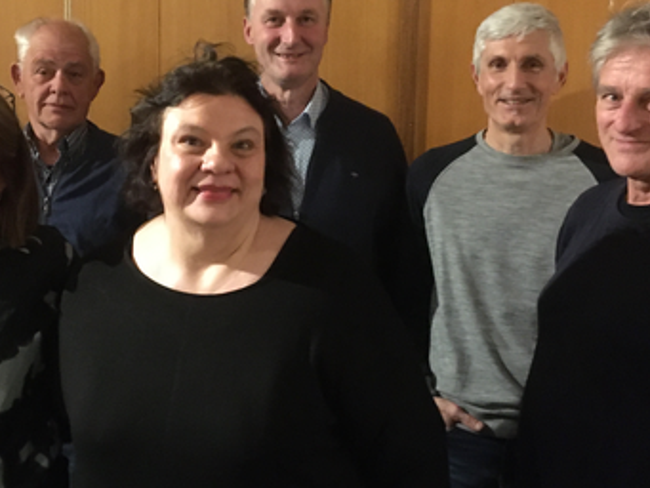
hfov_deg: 37.4
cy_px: 208
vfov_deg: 28.5
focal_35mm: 51
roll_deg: -0.2
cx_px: 269
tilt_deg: -4.9
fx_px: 958
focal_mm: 4.15
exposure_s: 1/17
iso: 800
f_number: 2.2
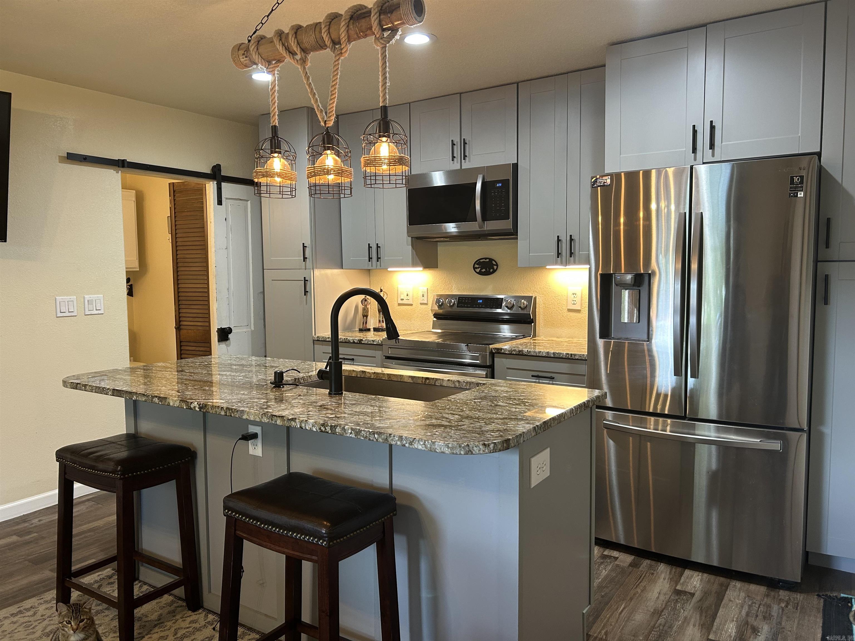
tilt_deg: -4.2
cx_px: 428
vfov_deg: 53.1
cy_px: 320
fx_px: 642
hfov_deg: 67.3
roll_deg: +1.1
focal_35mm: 26
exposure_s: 1/60
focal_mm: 5.7
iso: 125
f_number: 1.5
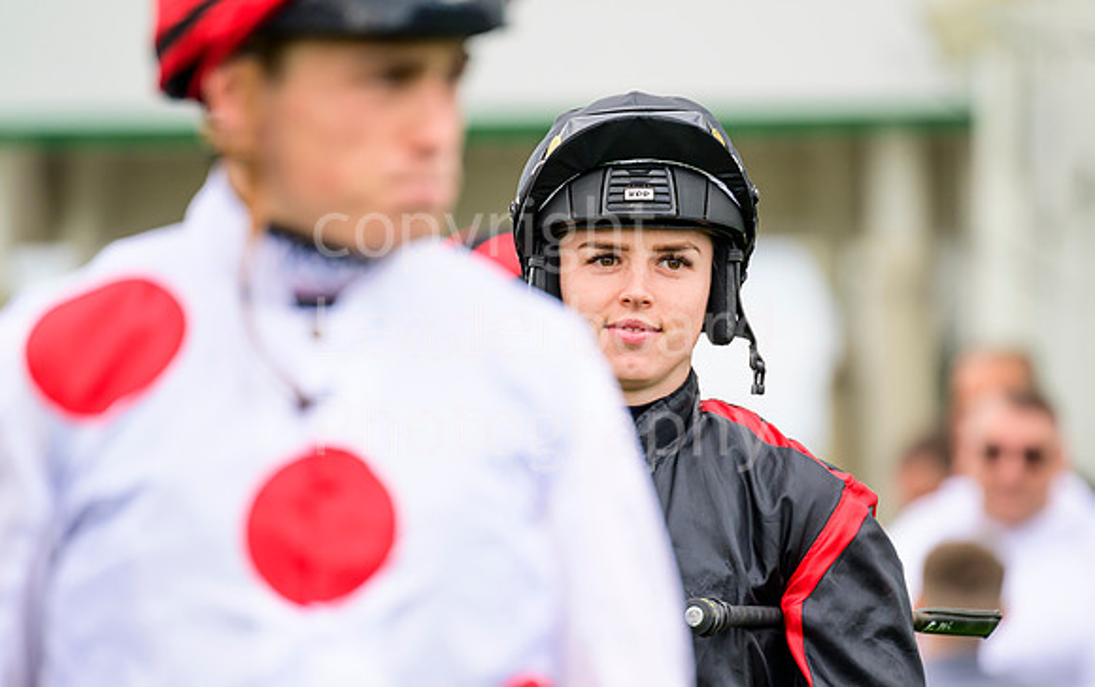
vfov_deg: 2.9
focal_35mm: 449
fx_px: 13412
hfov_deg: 4.7
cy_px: 402
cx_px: 604
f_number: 5.6
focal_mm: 400
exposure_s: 1/640
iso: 1000
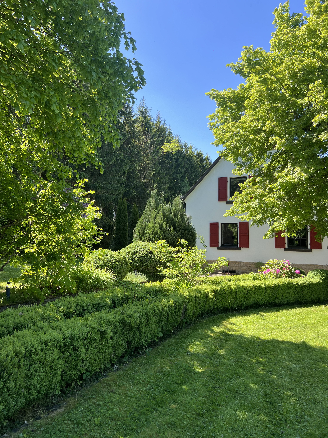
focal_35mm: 26
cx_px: 164
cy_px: 219
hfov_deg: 53.1
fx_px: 328
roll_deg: +0.4
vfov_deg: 67.3
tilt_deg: +5.1
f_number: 1.5
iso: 50
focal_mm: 5.7
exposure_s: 1/866
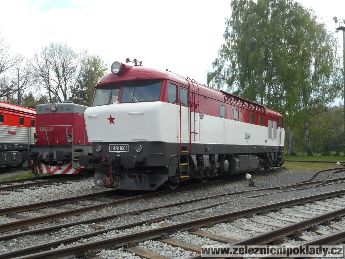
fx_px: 339
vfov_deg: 41.8
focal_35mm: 34
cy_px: 130
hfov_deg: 54.0
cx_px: 172
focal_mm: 6
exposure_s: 1/250
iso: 80
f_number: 4.2
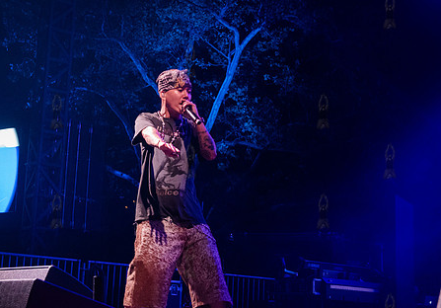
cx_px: 156
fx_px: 895
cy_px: 148
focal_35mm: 72
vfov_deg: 19.5
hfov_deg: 27.6
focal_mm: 48
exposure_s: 1/250
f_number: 4
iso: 6400
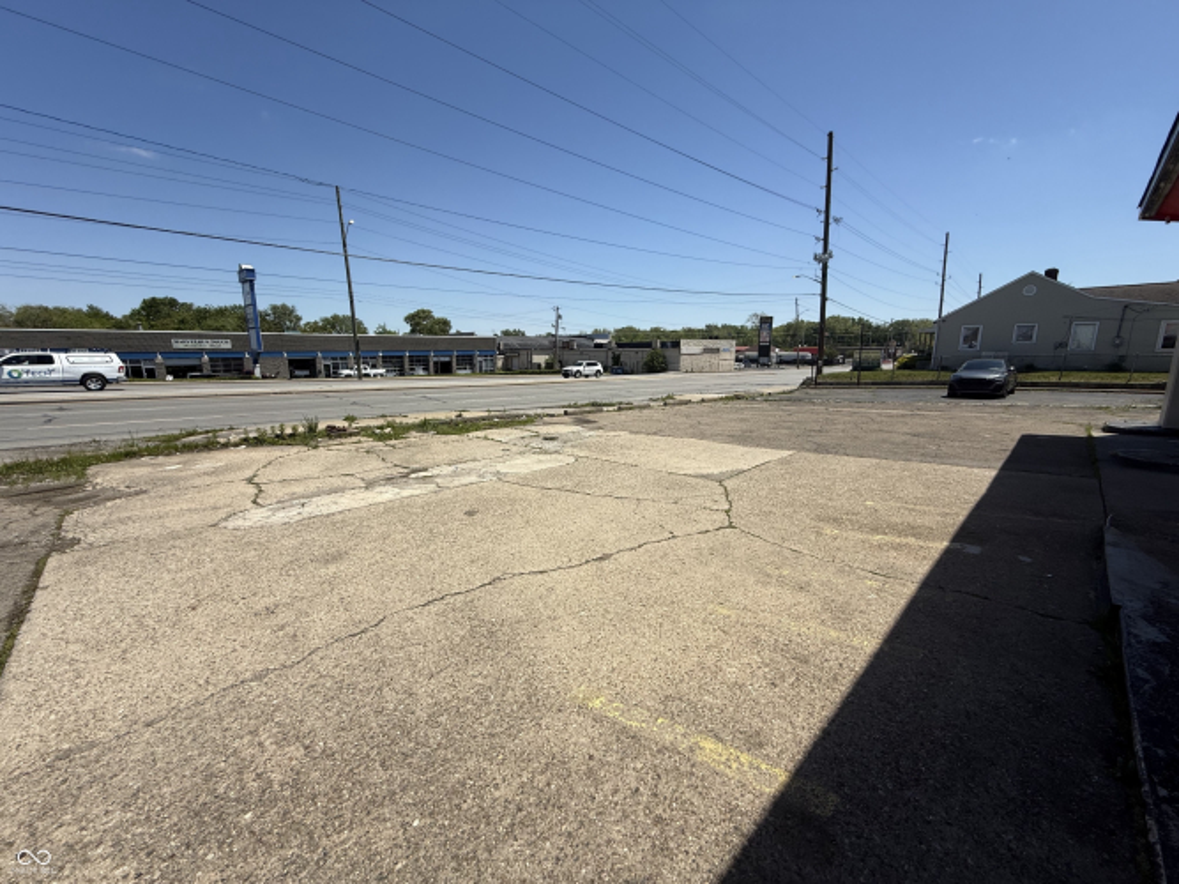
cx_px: 590
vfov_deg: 85.7
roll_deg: +2.9
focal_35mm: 14
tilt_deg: -7.0
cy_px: 442
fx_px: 477
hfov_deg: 102.1
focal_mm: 2.22
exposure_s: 1/3460
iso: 50
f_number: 2.2
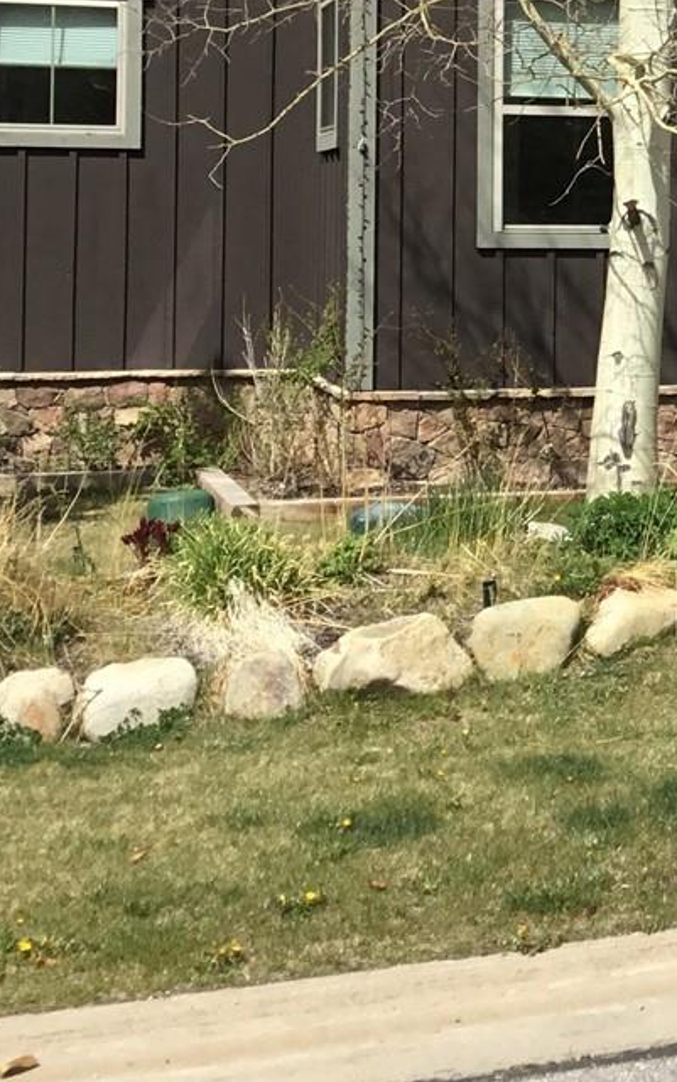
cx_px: 988
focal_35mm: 82
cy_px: 179
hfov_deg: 14.9
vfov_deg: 24.7
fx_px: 2419
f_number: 2.4
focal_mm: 3.3
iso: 25
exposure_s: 1/1631
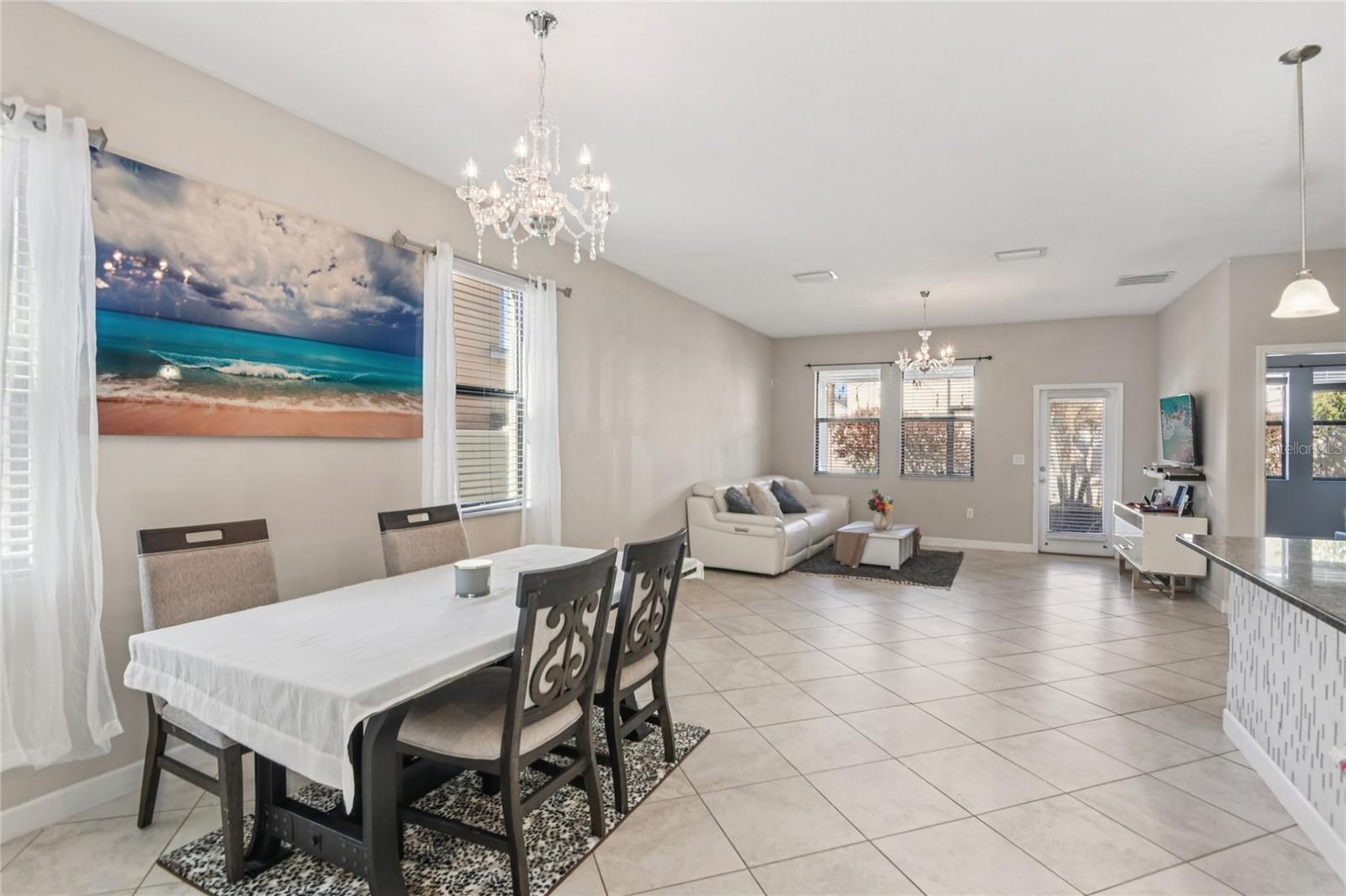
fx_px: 598
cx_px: 673
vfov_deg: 73.7
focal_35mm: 16
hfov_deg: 96.7
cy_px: 448
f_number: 8
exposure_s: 1/25
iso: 400
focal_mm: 16
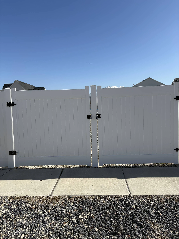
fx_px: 179
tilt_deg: -3.4
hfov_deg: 53.1
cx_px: 90
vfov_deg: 67.3
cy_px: 120
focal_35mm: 26
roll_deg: +1.1
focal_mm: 5.96
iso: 50
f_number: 1.6
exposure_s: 1/4950
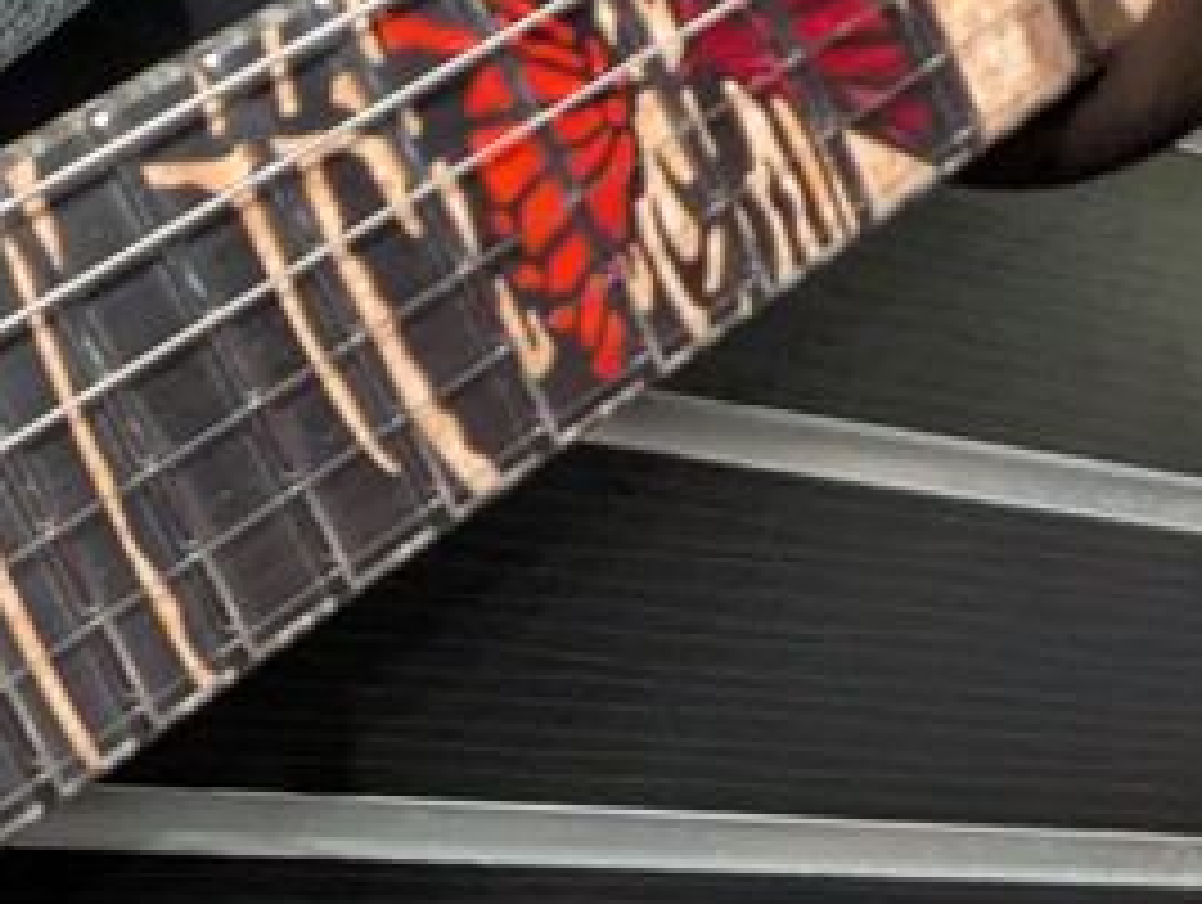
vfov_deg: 20.0
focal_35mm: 72
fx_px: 2503
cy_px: 868
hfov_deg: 22.2
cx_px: -617
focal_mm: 2.35
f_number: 2.2
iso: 332
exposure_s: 1/31.9
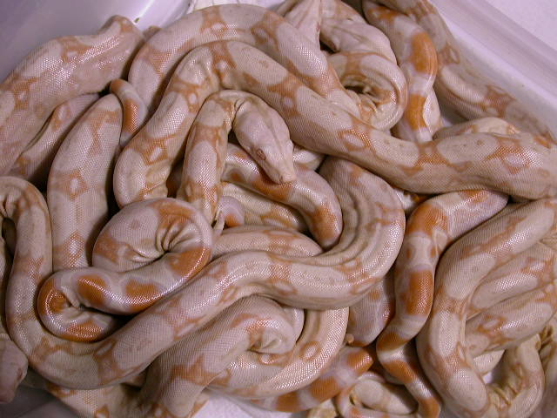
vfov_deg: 23.7
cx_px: 278
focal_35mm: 62
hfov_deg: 31.2
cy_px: 209
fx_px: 998
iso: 100
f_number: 3.1
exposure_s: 1/86.4
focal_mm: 12.9
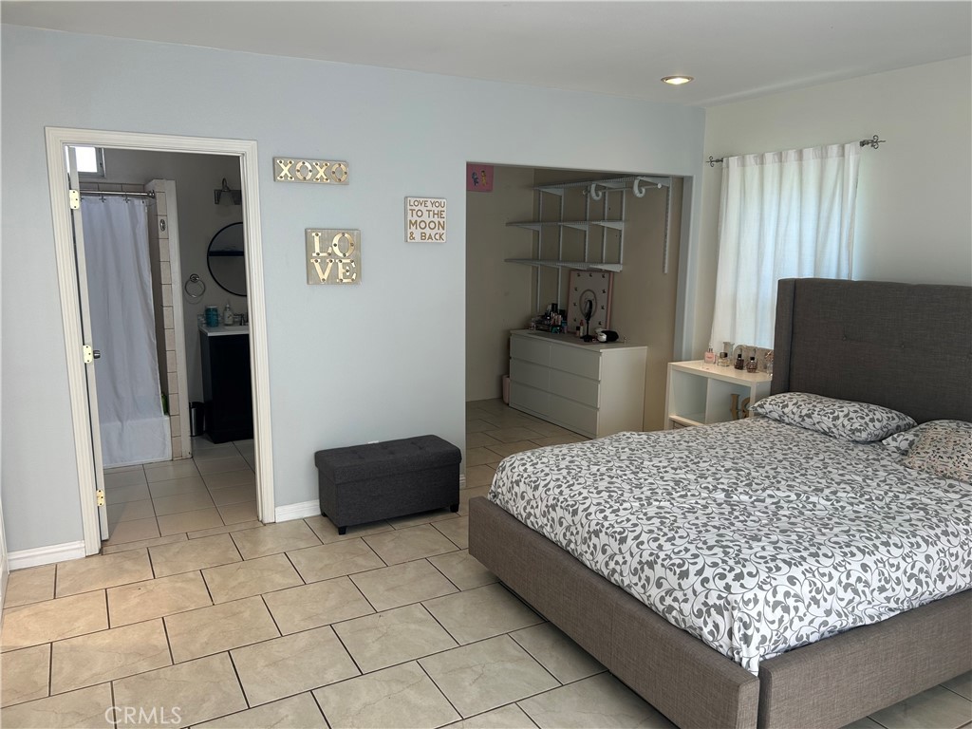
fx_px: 730
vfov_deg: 53.1
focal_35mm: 26
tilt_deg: -12.0
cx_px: 486
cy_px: 364
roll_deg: -0.5
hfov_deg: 67.3
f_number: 1.5
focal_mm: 5.7
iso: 32
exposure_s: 1/127
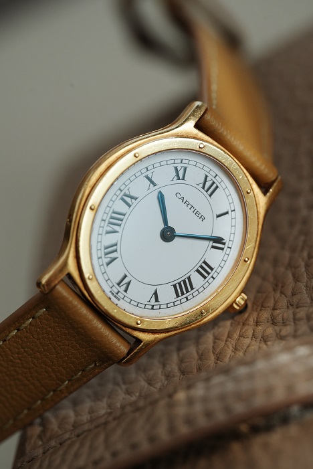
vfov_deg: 19.4
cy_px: 234
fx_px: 1368
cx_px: 156
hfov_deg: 13.1
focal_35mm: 105
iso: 1600
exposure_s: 1/250
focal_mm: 105
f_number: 5.6
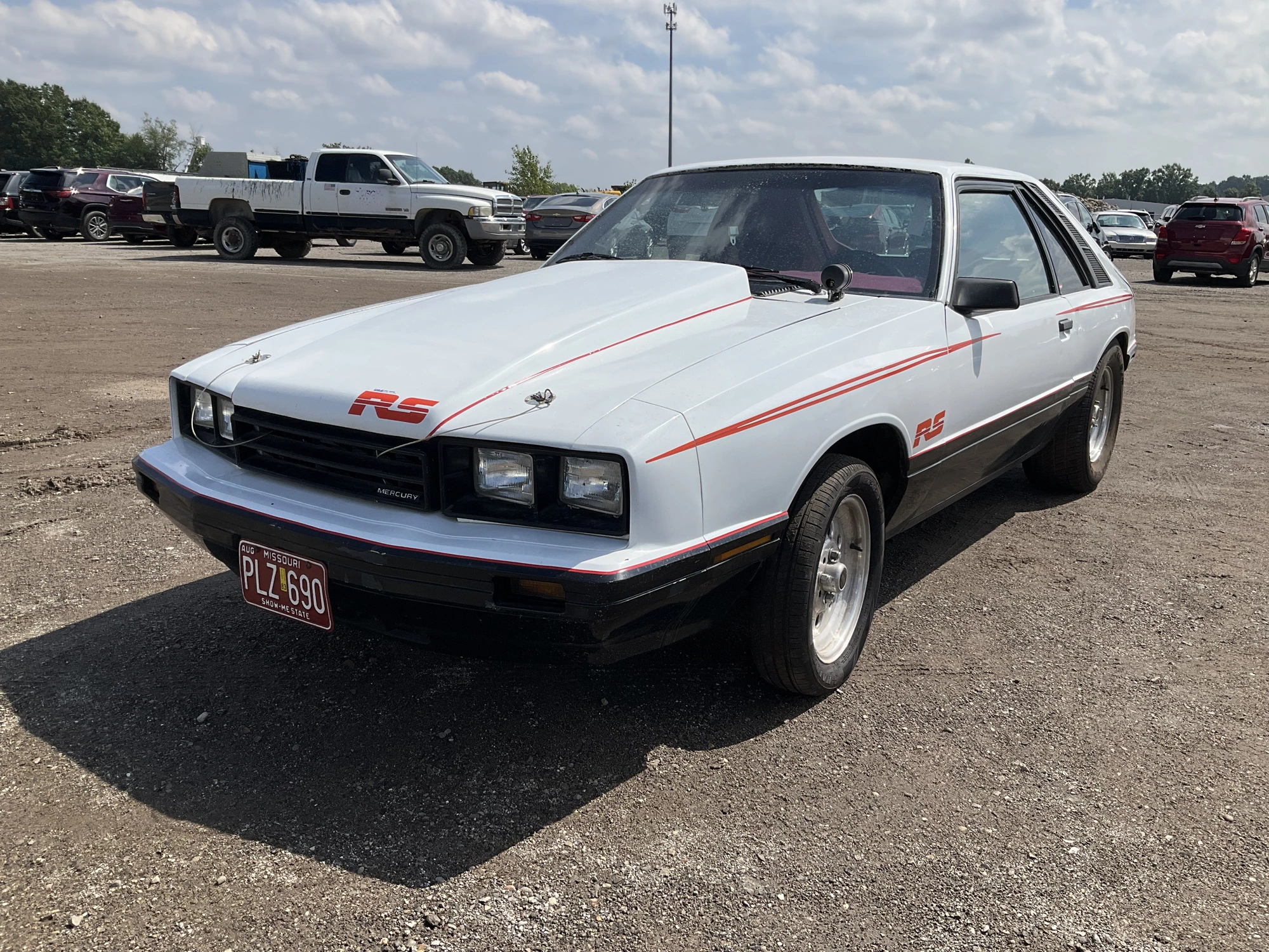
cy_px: 476
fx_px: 1063
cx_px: 634
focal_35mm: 29
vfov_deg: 48.2
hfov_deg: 61.7
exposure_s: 1/3322
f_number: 1.8
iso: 25
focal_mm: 3
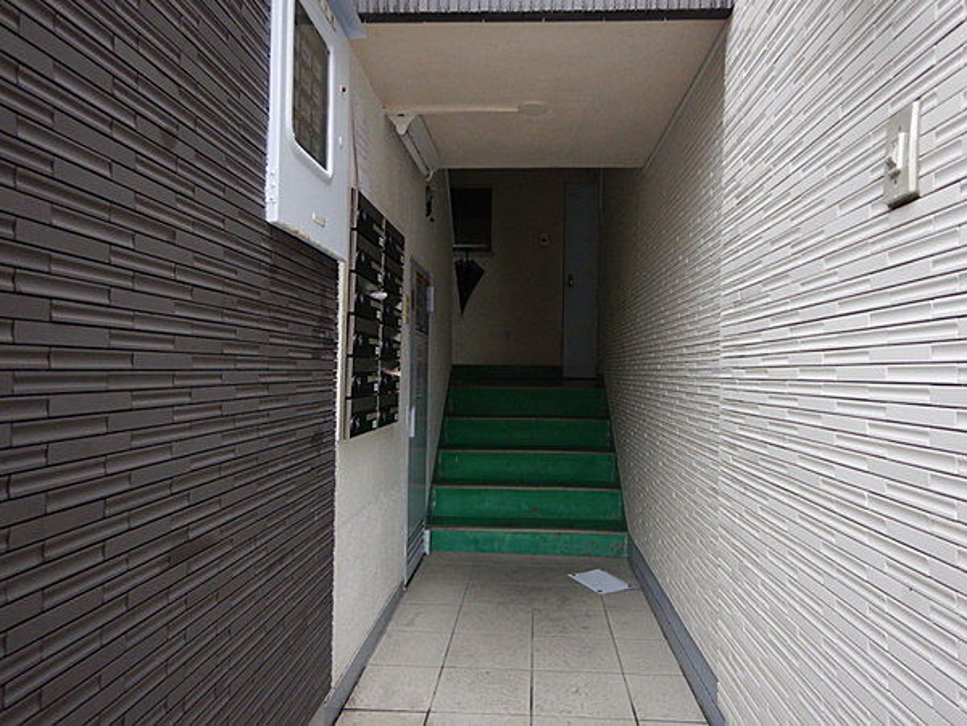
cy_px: 363
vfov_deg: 56.8
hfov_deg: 71.6
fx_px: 670
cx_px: 484
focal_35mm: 24
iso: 360
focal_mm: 4.3
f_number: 2.8
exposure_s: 1/30
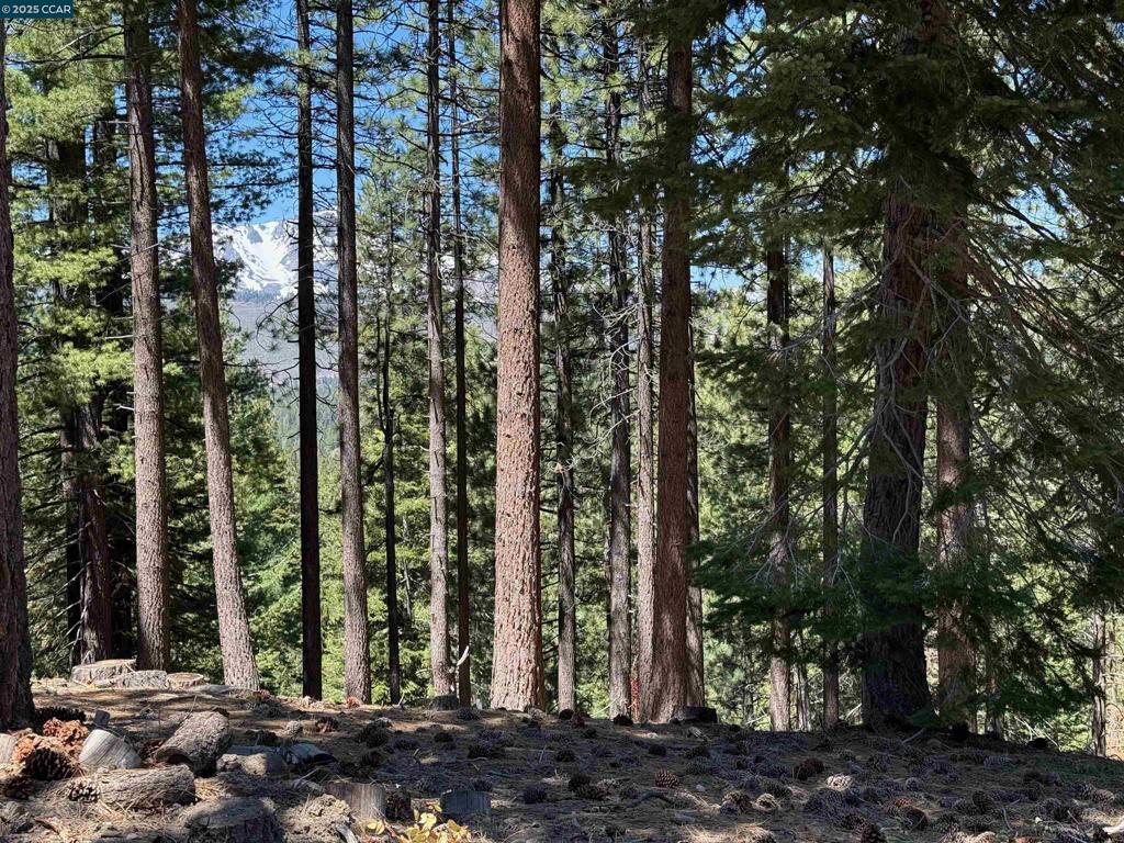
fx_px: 1559
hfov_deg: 39.7
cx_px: 562
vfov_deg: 30.3
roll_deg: +1.3
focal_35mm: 48
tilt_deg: -1.7
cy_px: 422
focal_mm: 6.76
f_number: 1.78
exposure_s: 1/951
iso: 80
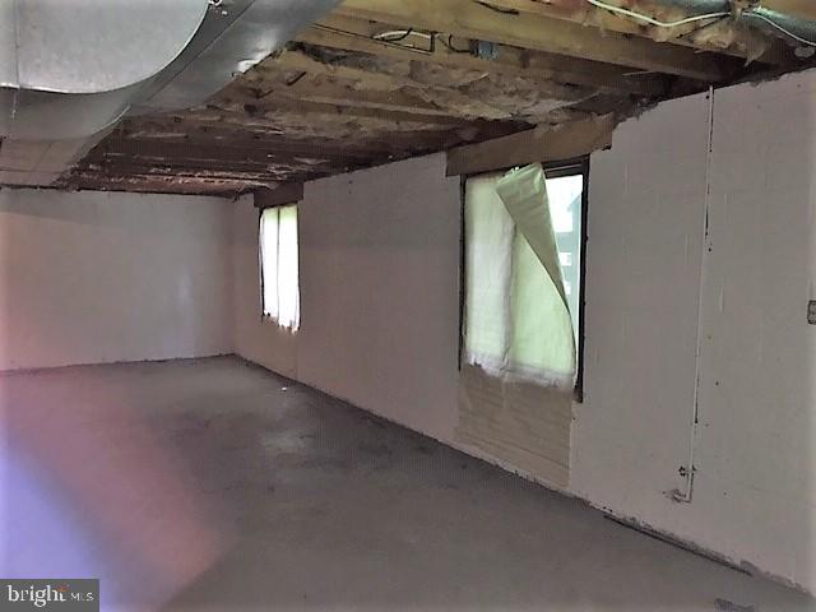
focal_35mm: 29
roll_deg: +0.3
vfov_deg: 48.2
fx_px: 684
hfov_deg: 61.7
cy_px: 306
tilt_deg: -5.4
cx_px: 408
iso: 80
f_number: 2.2
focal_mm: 4.15
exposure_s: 1/16
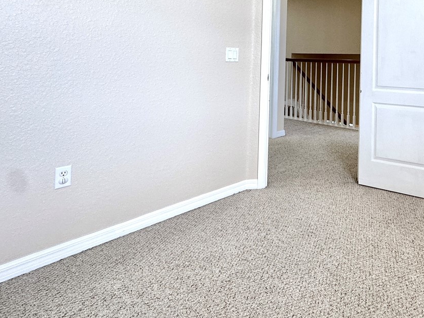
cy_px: 50
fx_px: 331
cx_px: 358
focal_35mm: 27
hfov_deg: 58.6
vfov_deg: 47.6
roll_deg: -1.1
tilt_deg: +1.3
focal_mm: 2.22
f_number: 2.2
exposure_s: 1/120
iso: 100
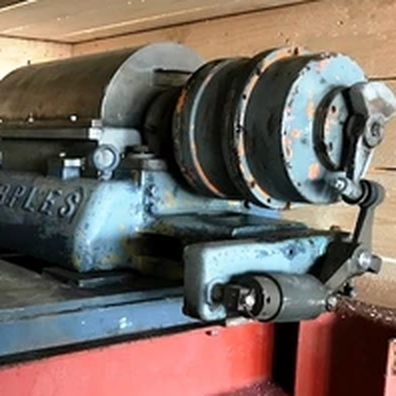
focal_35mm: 50
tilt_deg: -6.7
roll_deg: -2.5
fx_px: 647
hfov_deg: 32.6
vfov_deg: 34.0
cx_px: 50
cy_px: 220
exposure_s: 1/11
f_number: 1.8
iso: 100
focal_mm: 3.99
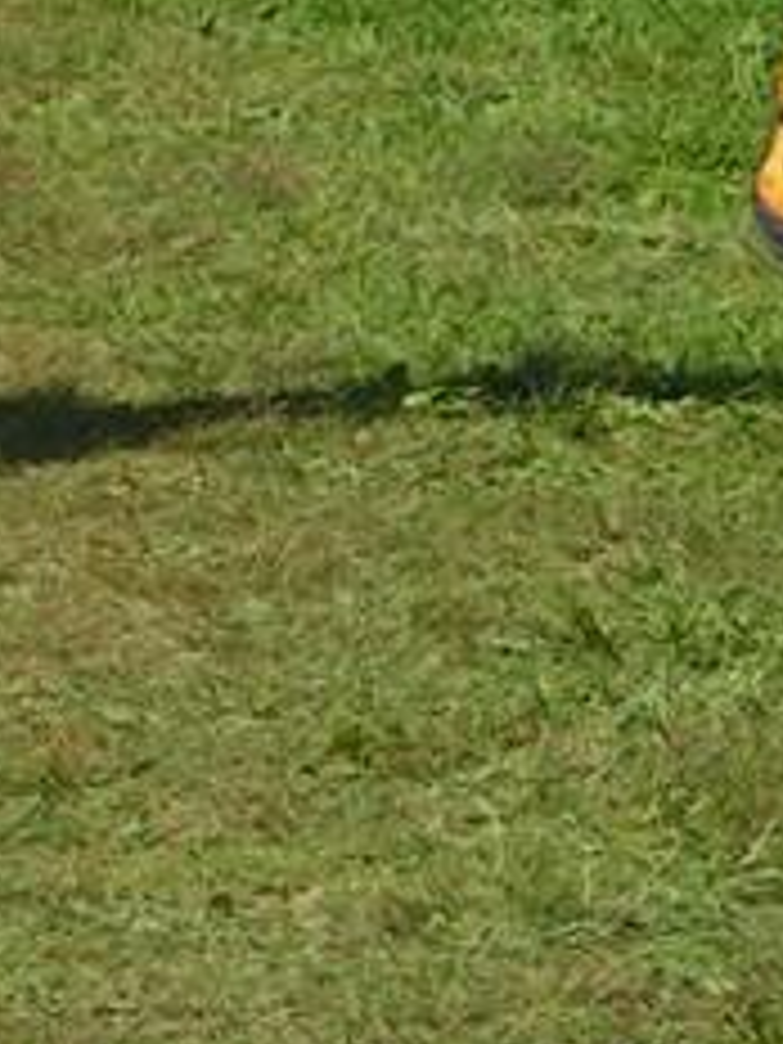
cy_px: -173
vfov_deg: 2.3
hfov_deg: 1.7
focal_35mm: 860
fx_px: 25937
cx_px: -133
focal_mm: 31.5
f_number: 3.5
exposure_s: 1/800
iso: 50
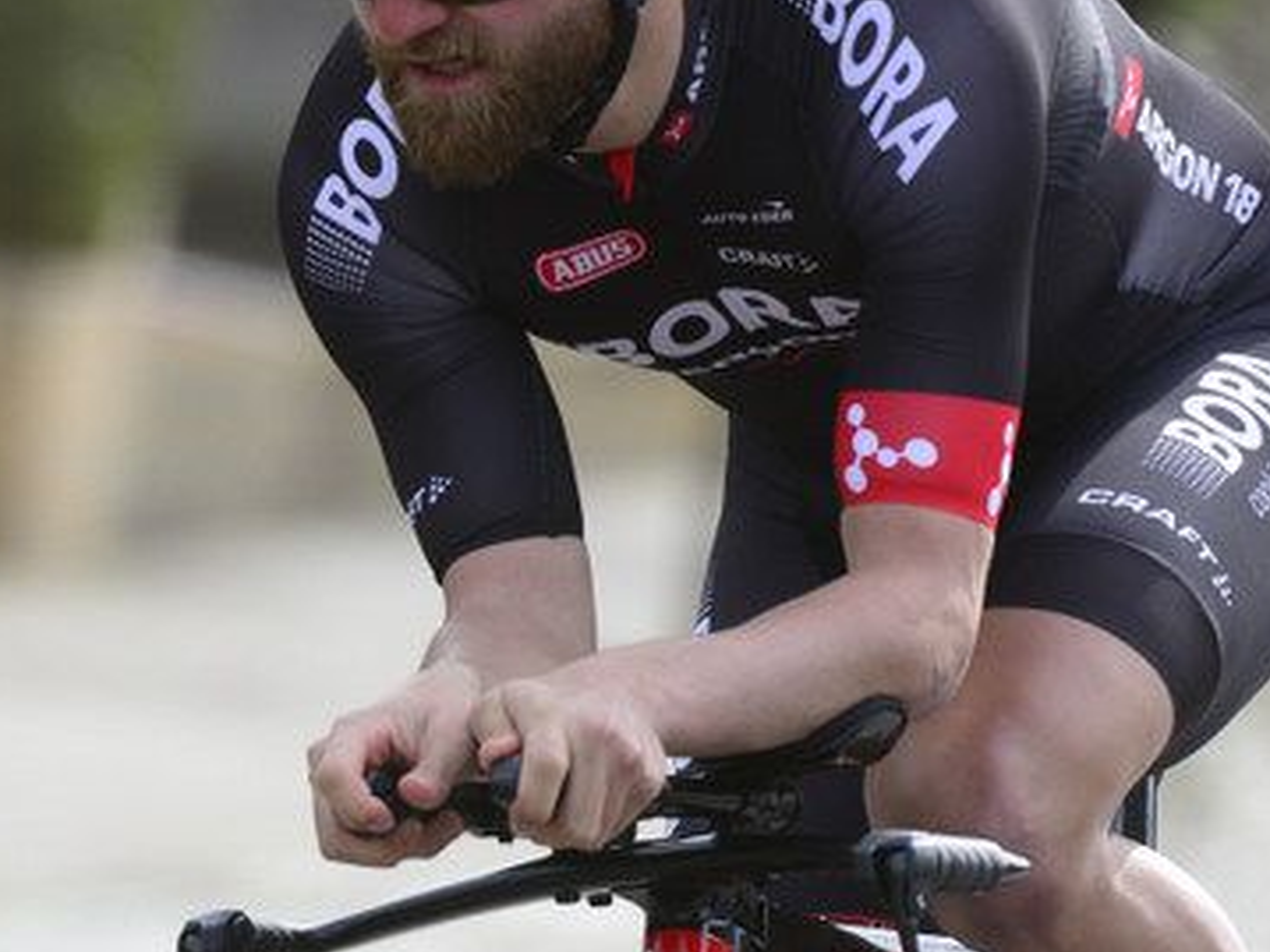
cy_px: 340
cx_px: 860
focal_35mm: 856
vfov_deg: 1.7
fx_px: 31395
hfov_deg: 2.3
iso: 1000
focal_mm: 400
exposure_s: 1/1000
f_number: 7.1
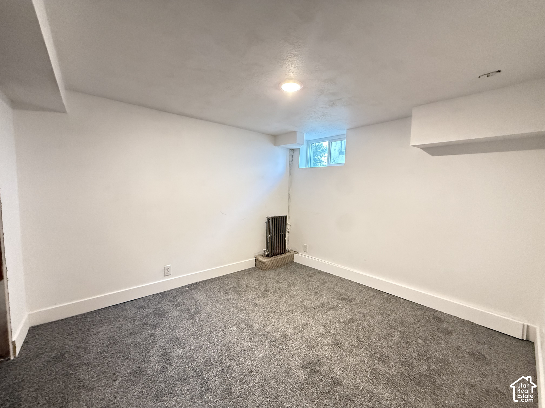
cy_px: 204
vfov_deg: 85.7
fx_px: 220
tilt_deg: -5.3
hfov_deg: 102.1
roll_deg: -1.9
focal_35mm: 14
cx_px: 272
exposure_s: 1/60
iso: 800
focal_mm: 2.22
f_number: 2.2
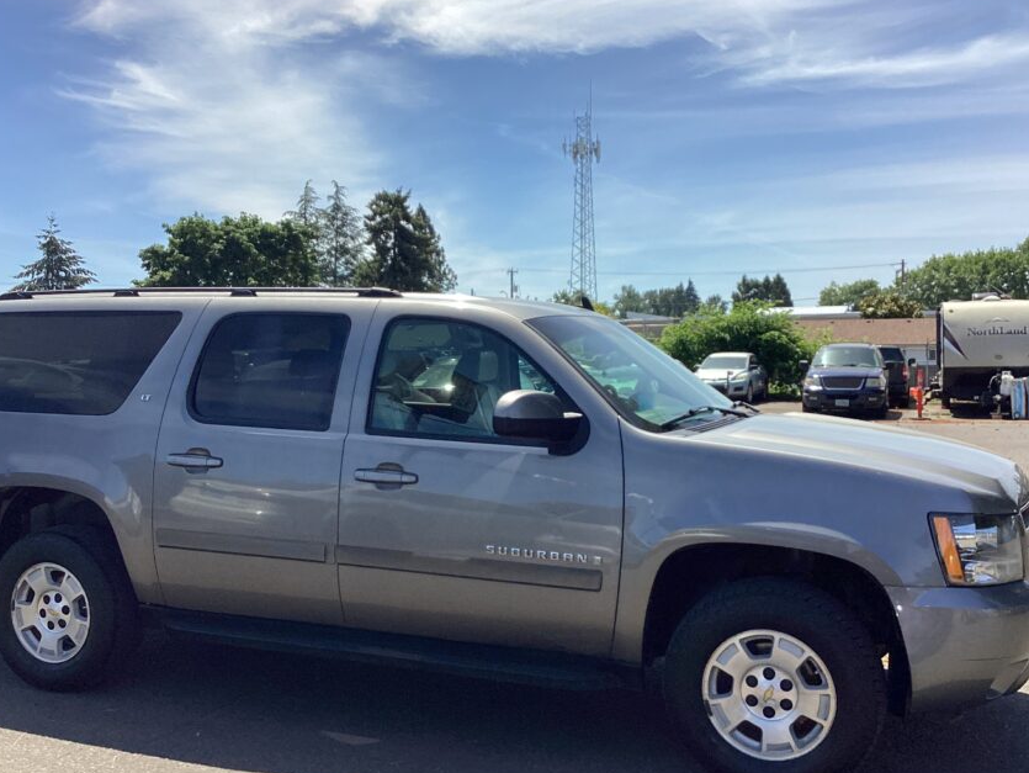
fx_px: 1130
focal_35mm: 38
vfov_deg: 37.7
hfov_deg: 48.9
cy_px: 395
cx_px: 498
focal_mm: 3.3
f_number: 2.4
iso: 25
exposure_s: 1/1456
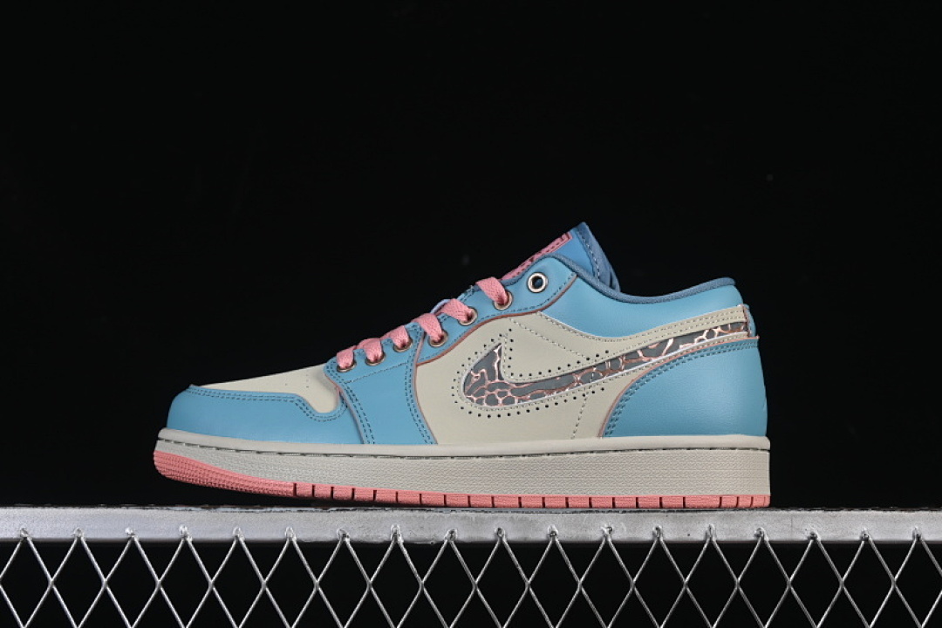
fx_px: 1962
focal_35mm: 75
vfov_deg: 18.2
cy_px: 314
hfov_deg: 27.0
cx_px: 471
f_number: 8
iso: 160
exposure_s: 1/80
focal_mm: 50
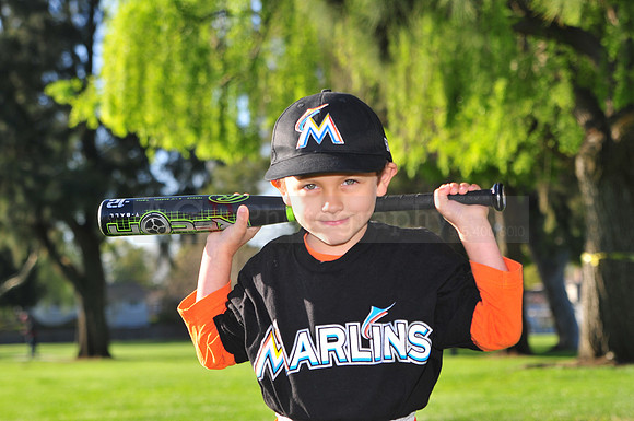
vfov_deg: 14.7
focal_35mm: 93
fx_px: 1636
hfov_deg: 21.9
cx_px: 317
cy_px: 210
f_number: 4.5
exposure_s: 1/640
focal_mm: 62
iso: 200
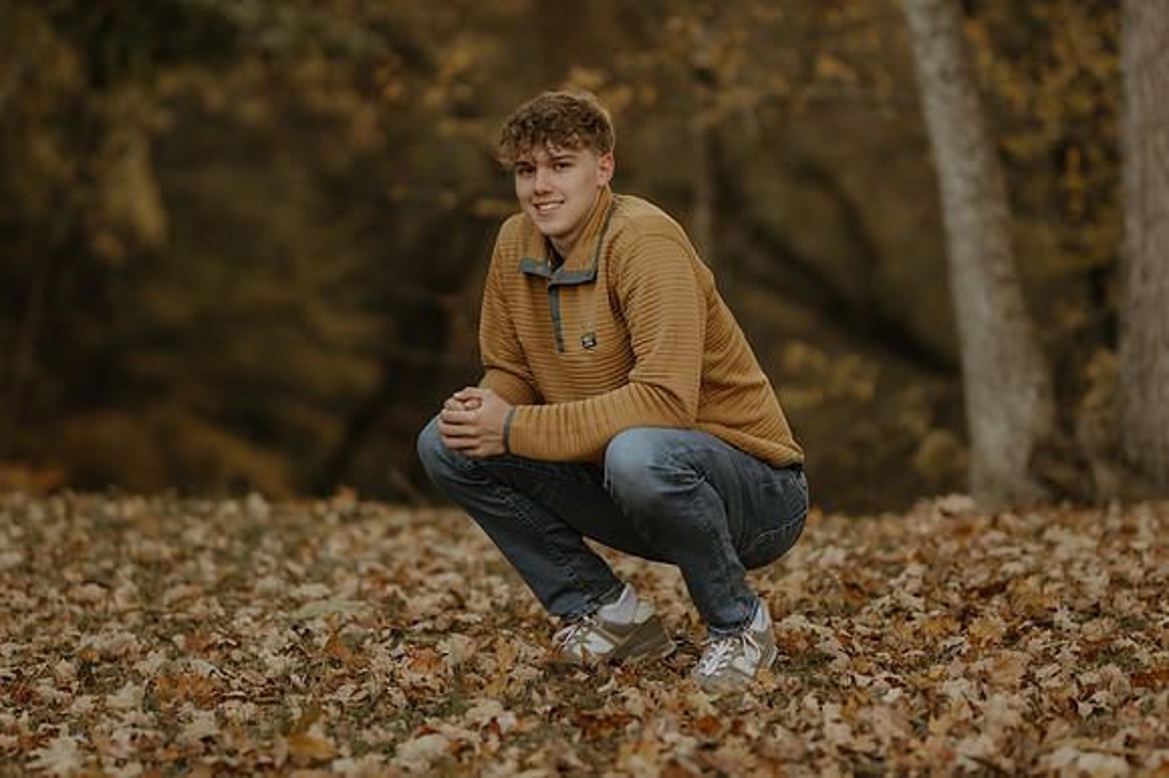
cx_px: 584
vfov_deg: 10.8
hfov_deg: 16.1
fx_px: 4121
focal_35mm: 127
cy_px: 389
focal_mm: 85
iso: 200
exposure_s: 1/640
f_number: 1.4
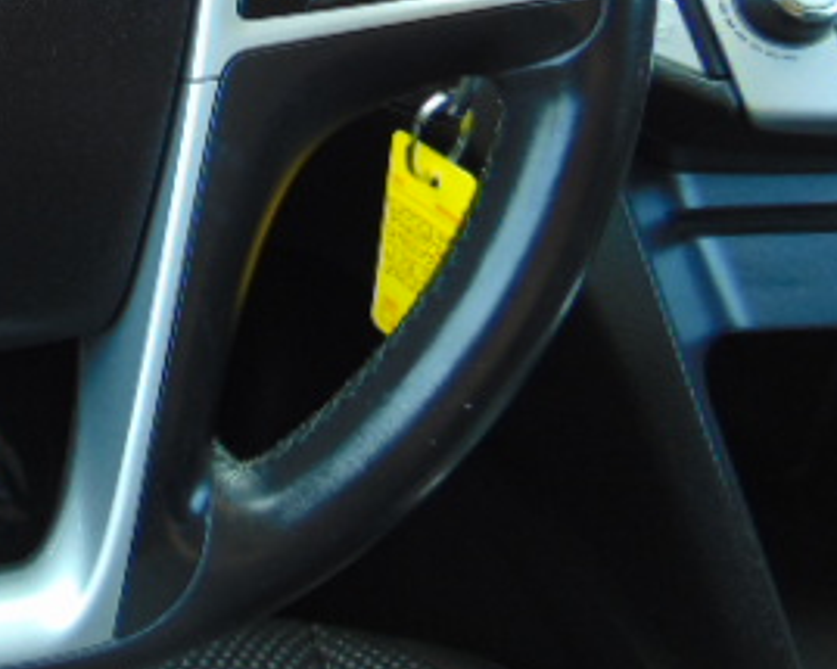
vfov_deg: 24.5
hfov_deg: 29.3
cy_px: -62
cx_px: -87
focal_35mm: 58
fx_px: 1436
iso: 80
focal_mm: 4.5
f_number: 3
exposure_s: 1/50
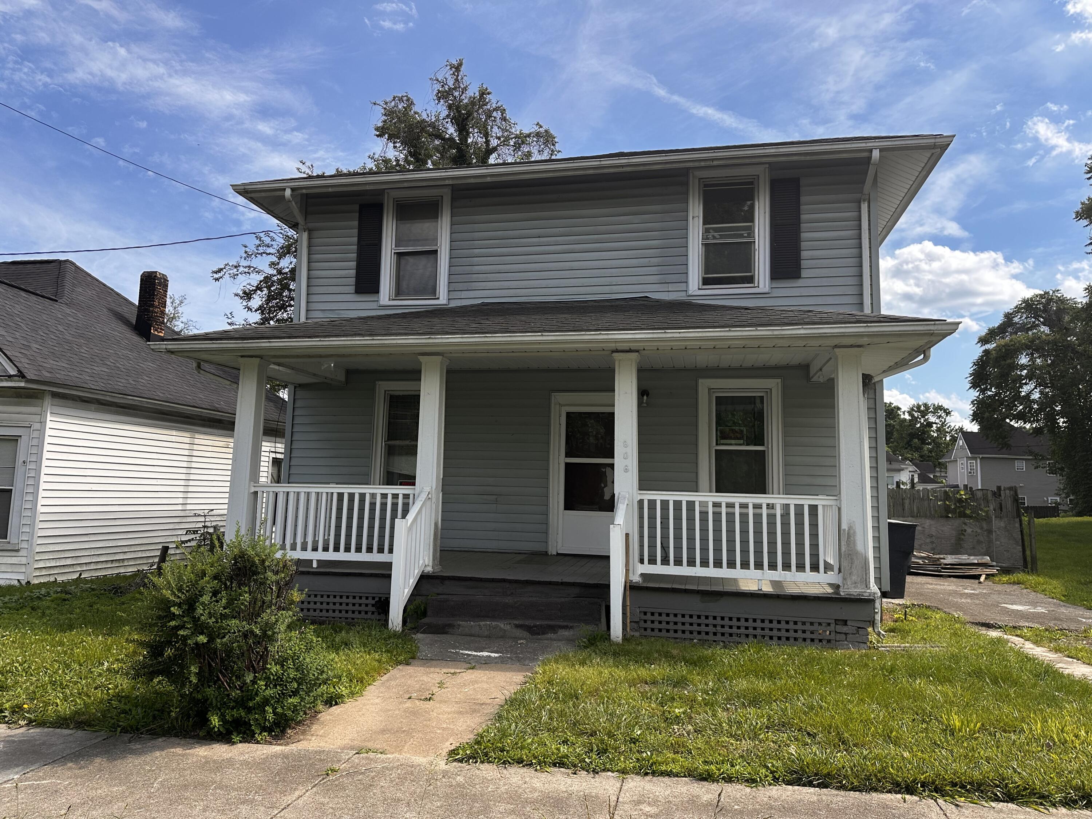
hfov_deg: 71.6
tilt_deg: +6.7
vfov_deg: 56.8
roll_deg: -3.2
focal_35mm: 24
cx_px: 546
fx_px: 757
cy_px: 410
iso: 80
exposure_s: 1/2469
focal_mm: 6.86
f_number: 1.78
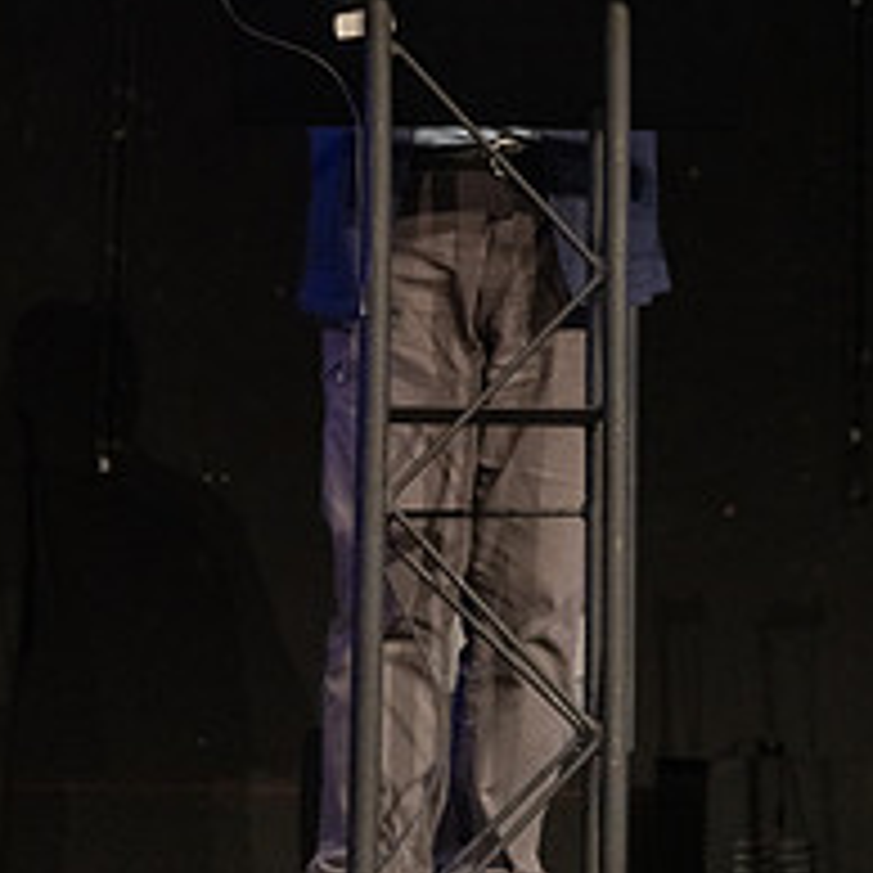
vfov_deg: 12.4
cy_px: -117
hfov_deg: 12.6
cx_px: 549
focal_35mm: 138
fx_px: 3938
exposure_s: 1/320
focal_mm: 70
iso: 10000
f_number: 2.8
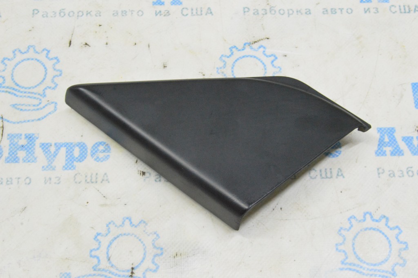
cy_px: 139
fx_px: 661
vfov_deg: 23.7
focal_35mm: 57
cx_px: 209
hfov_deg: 35.1
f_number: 20
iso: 6400
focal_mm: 38
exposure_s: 1/15
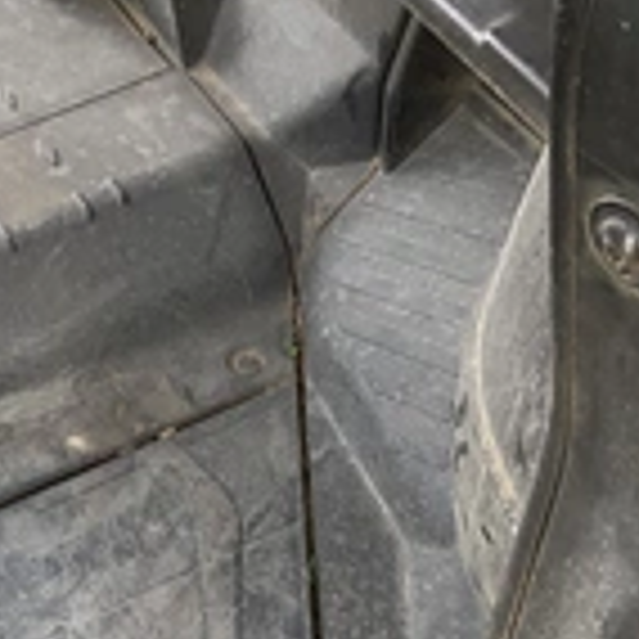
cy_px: 544
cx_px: 135
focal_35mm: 72
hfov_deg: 23.7
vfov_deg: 23.5
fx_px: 1504
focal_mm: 3
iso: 50
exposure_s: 1/122
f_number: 1.8
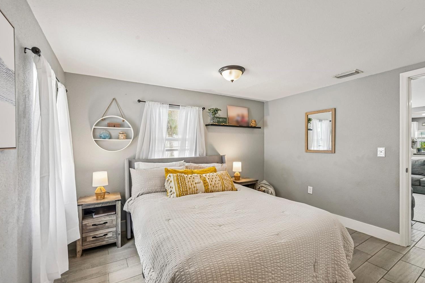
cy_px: 147
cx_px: 217
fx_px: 183
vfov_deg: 75.3
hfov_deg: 98.4
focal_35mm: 16
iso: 400
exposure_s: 1/30
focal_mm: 14.5
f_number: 8
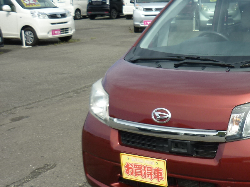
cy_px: 104
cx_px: 219
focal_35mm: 62
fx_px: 448
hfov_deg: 30.0
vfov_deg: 23.6
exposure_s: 1/800
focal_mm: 5.5
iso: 80
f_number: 2.8
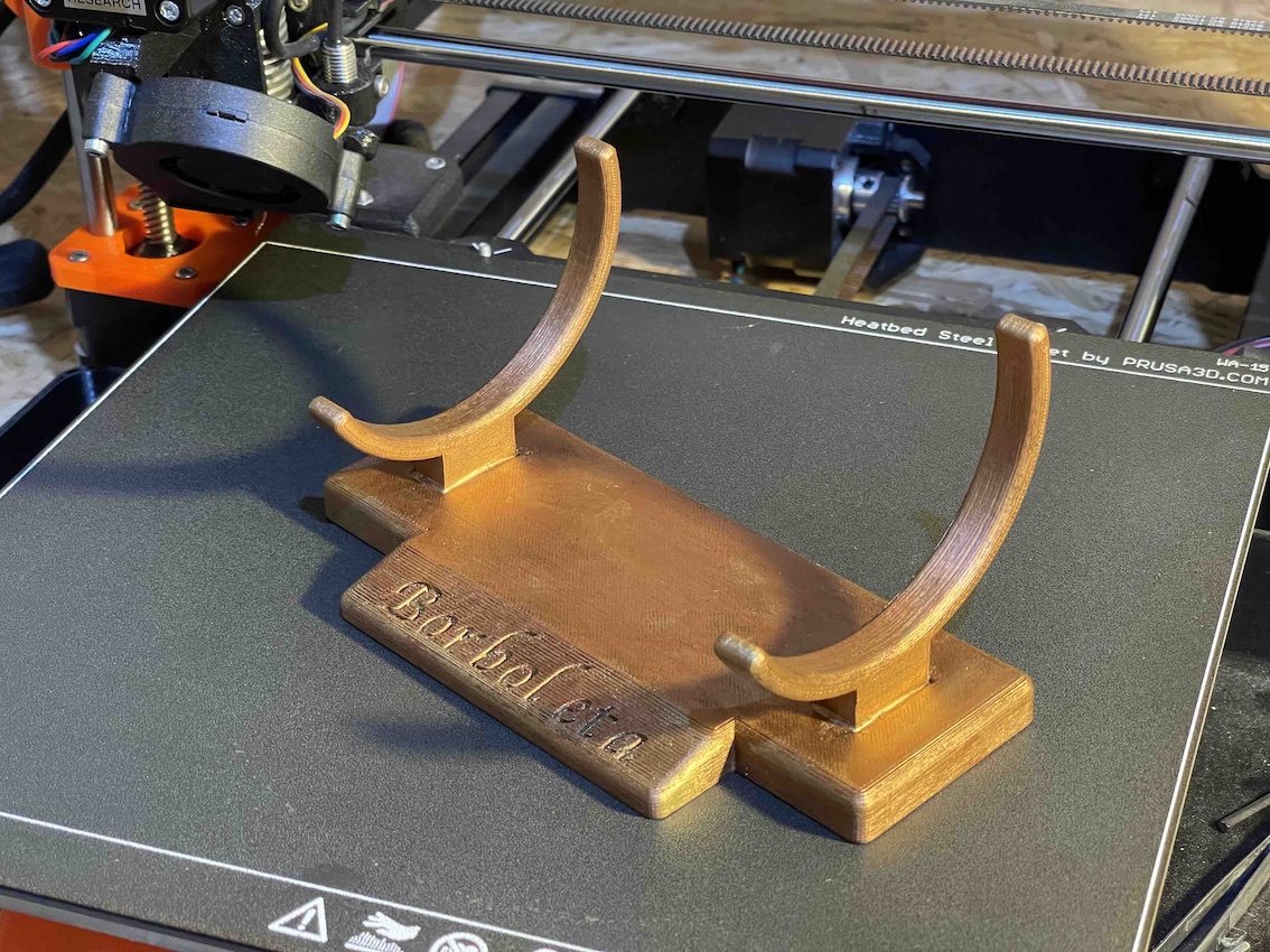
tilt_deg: -33.2
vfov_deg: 22.9
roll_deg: +2.3
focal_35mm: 64
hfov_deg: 30.3
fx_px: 2348
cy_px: 476
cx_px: 635
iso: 640
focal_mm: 7.5
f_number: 2.2
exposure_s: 1/50
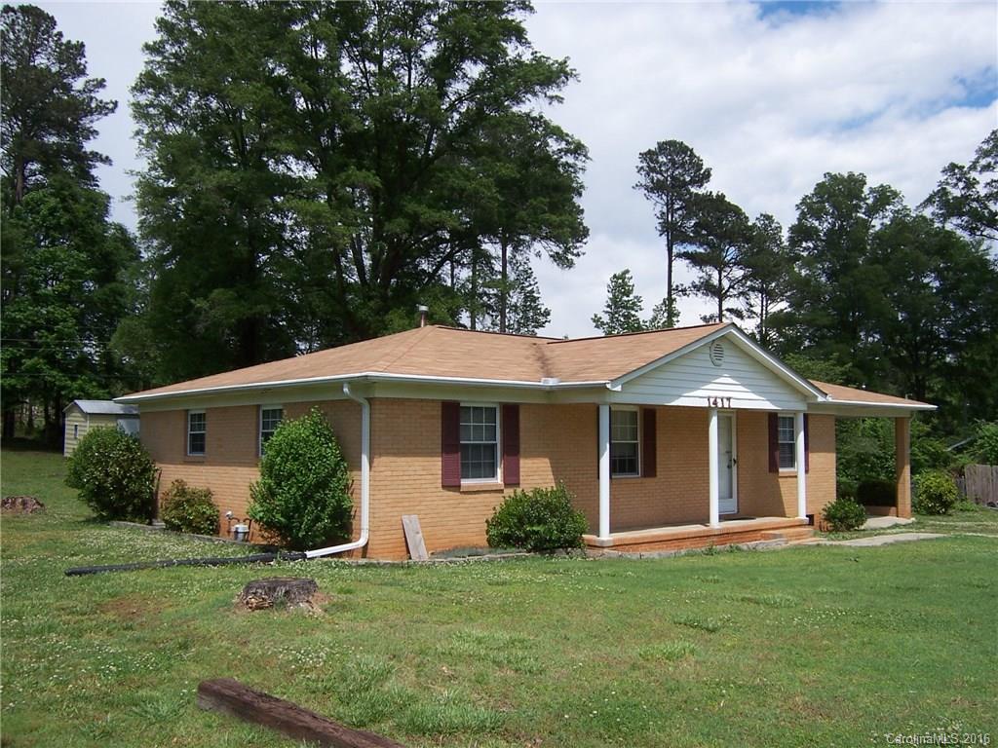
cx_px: 499
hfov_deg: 55.4
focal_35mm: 33
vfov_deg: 42.9
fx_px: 951
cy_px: 374
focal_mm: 5.5
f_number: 4
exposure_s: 1/1000
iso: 80
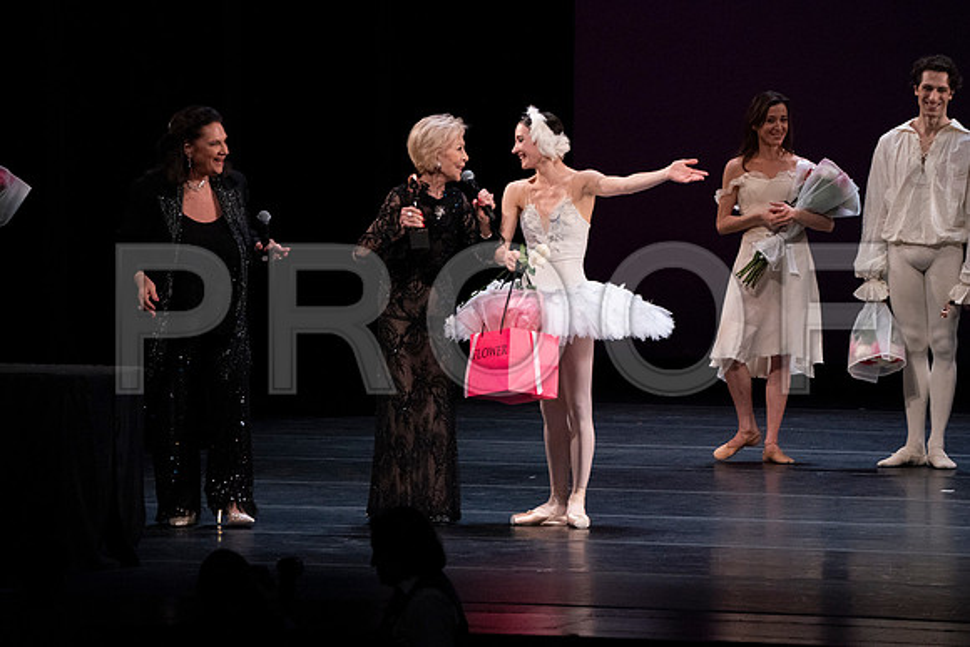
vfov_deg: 4.1
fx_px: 9055
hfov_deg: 6.1
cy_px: 324
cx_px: 485
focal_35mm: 336
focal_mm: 336
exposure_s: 1/320
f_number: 11
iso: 12800
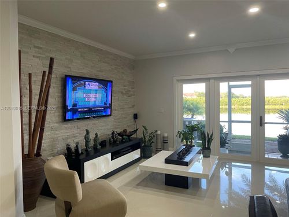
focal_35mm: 26
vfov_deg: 53.1
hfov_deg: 67.3
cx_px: 144
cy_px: 108
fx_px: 217
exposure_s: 1/60
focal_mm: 4.2
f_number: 1.6
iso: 250
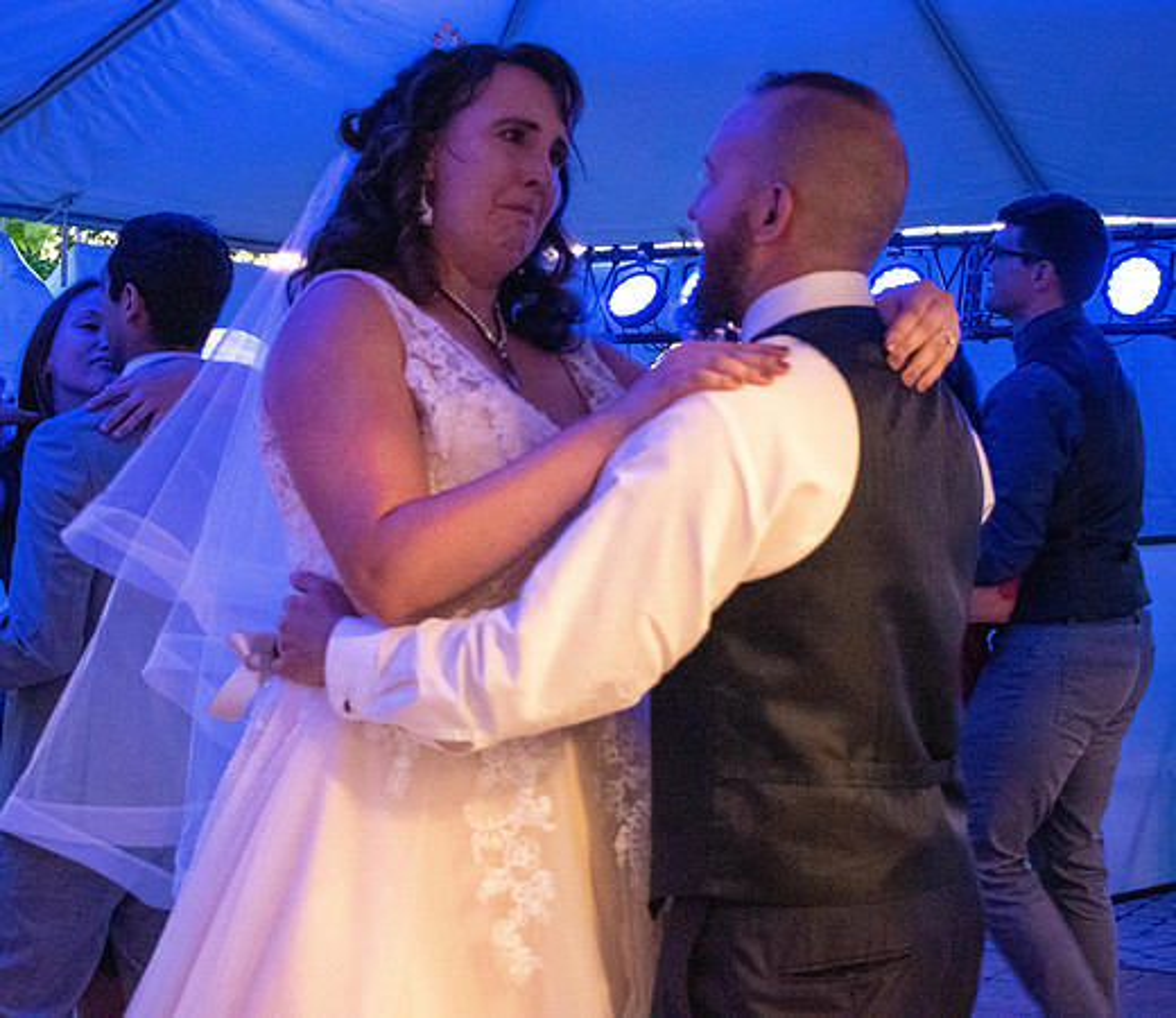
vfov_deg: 24.6
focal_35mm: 65
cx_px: 487
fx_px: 2329
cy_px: 436
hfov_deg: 28.3
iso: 6400
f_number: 4.5
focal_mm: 32
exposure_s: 1/60
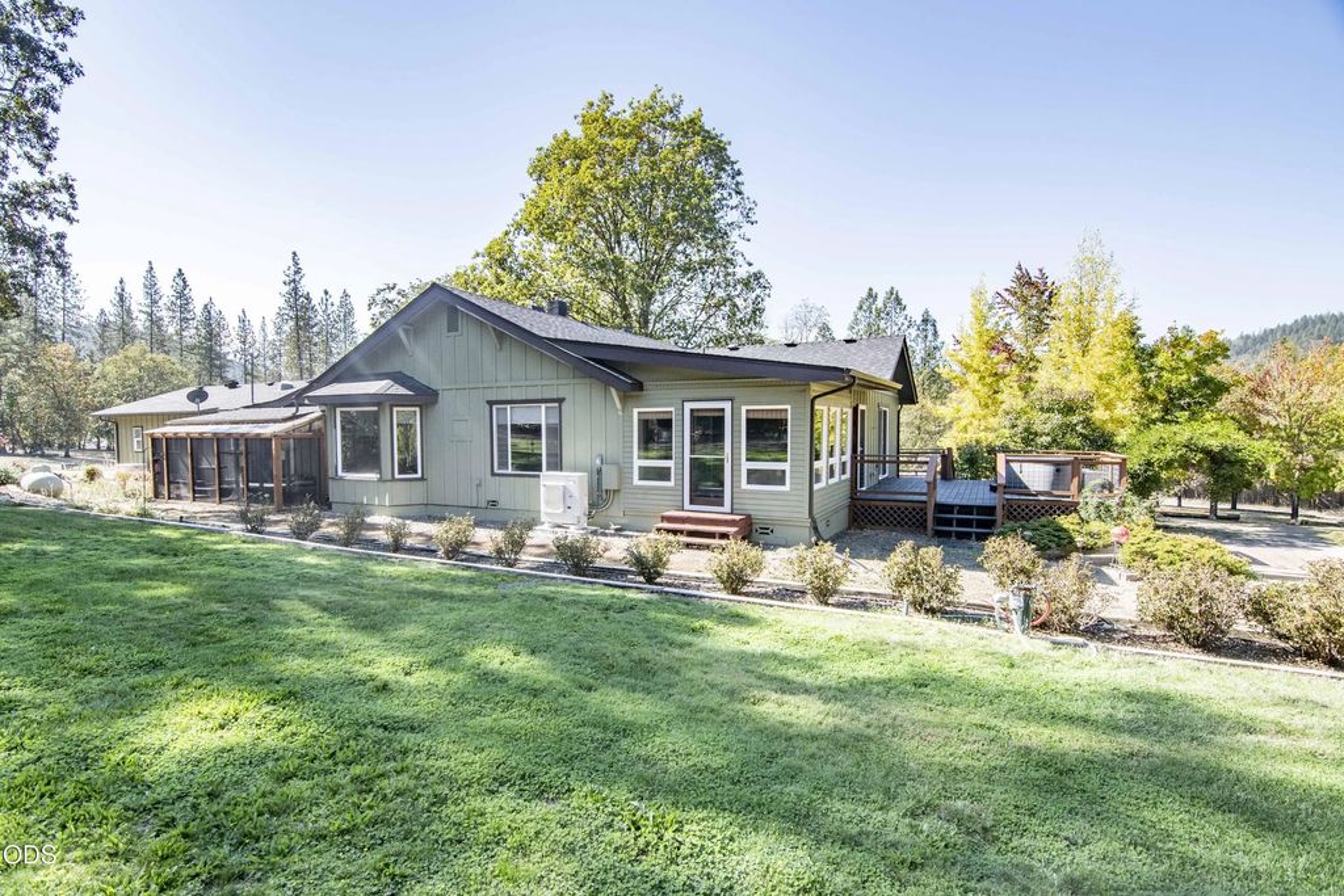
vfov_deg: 72.1
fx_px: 616
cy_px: 448
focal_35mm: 16
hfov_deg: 95.0
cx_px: 672
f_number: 6.3
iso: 320
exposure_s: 1/400
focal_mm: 11
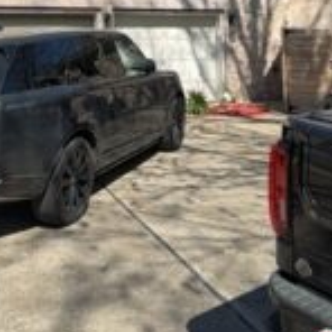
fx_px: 543
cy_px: -22
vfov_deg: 30.8
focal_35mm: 50
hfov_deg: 34.0
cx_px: 170
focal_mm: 2.22
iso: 16
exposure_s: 1/553
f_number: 2.2
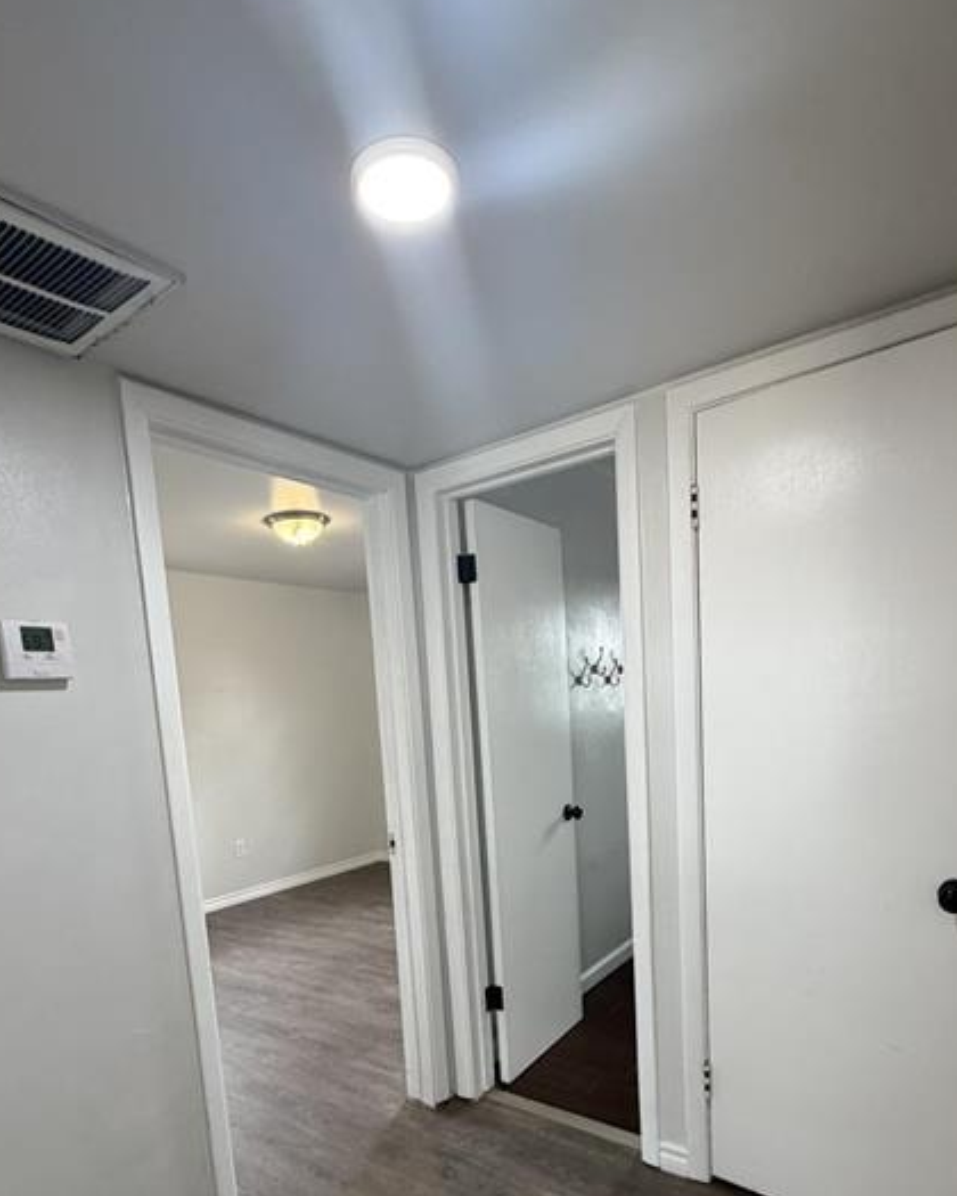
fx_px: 708
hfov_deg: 68.1
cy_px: 802
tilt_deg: -7.0
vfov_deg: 77.7
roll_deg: +4.8
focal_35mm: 20
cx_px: 478
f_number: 2.2
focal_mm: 2.22
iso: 320
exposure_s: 1/120
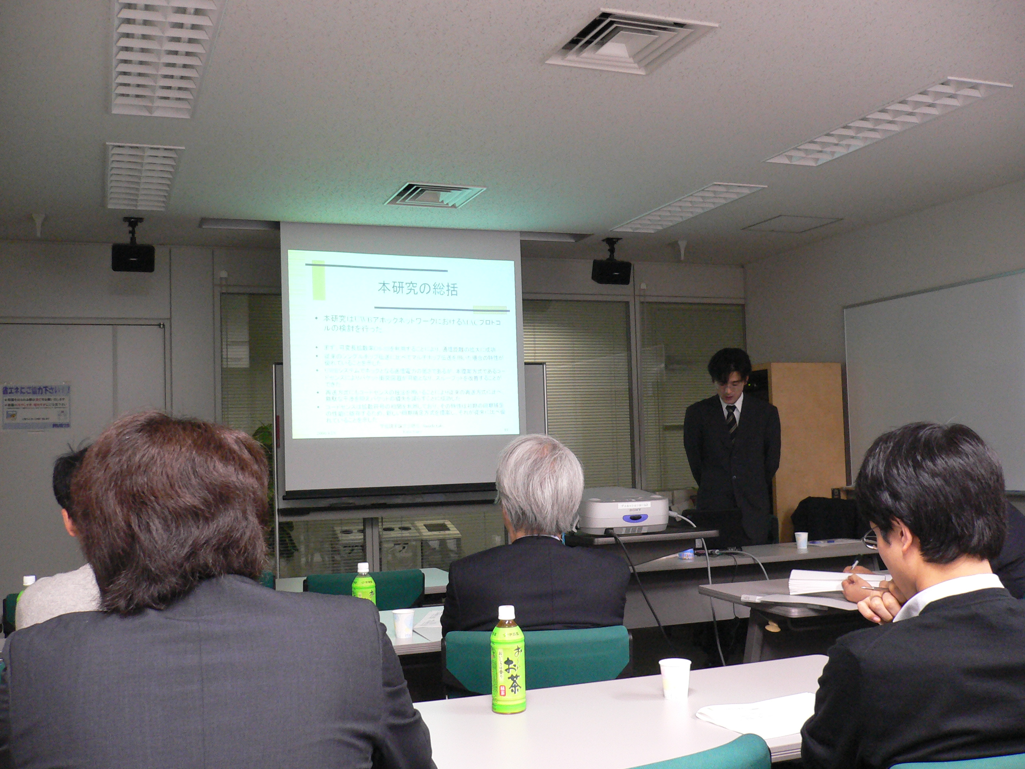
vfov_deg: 40.7
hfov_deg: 52.6
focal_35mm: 35
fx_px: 1036
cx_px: 512
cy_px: 384
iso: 200
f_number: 2.8
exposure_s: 1/8
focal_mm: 5.8
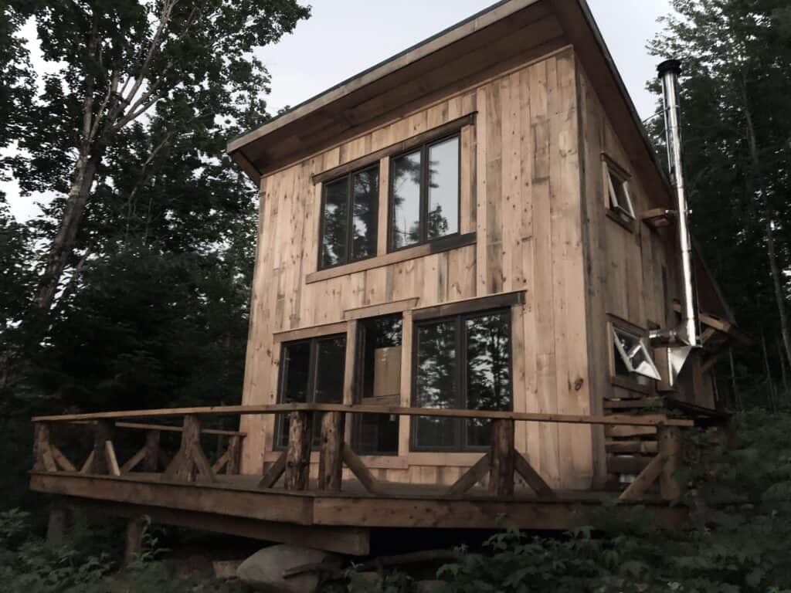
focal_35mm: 28
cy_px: 296
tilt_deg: +14.4
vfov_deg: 49.7
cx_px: 396
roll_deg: -3.1
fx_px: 640
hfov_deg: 63.4
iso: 125
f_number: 1.8
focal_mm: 3.99
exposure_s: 1/4
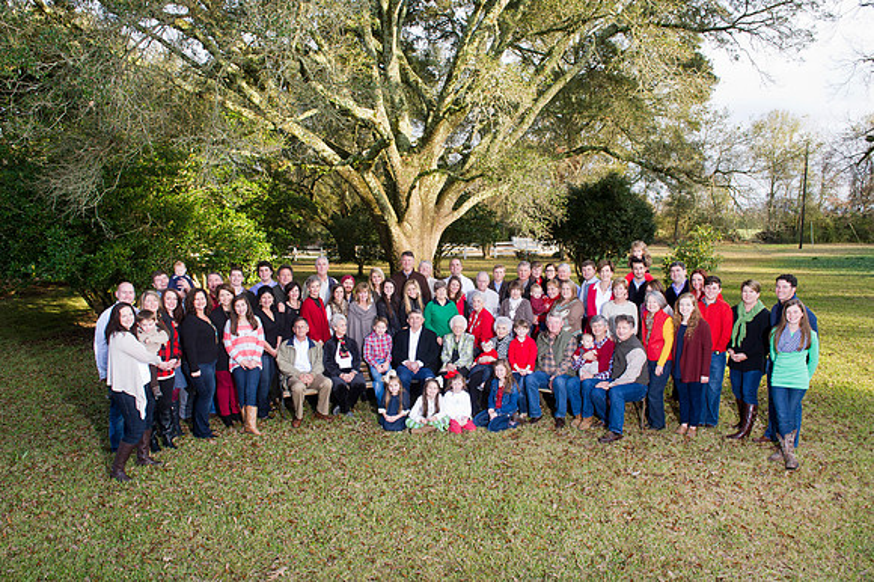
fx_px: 582
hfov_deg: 73.8
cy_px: 291
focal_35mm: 24
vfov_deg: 53.1
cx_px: 437
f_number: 8
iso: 1000
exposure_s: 1/250
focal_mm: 24
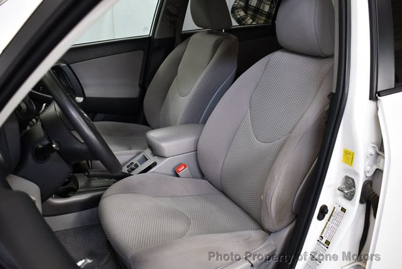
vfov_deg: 36.9
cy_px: 134
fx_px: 402
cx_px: 201
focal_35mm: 36
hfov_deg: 53.1
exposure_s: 1/125
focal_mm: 18
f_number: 3.5
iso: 800
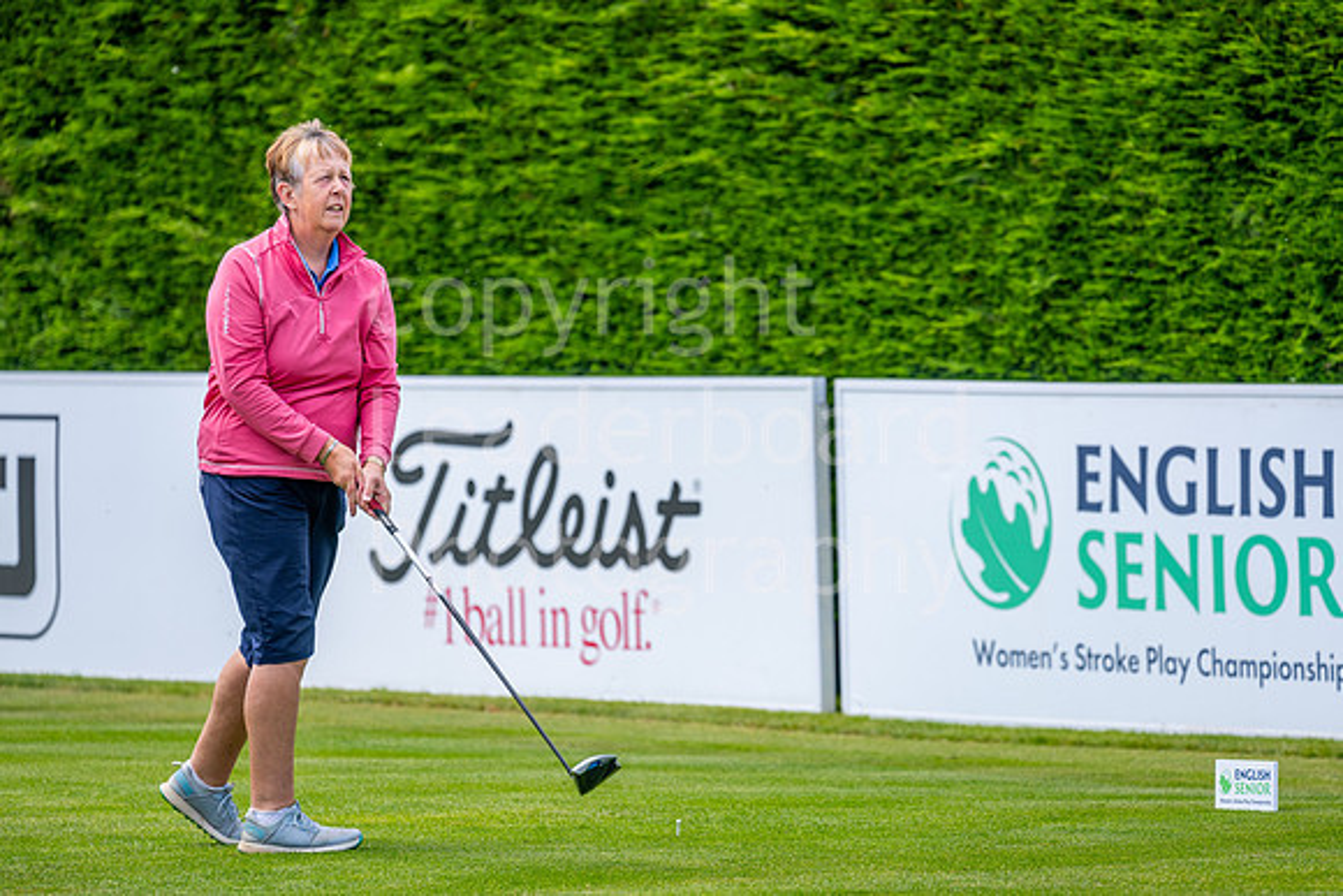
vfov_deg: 4.6
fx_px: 11194
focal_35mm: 300
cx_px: 672
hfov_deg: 6.9
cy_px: 448
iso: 200
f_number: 5
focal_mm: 300
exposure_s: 1/640
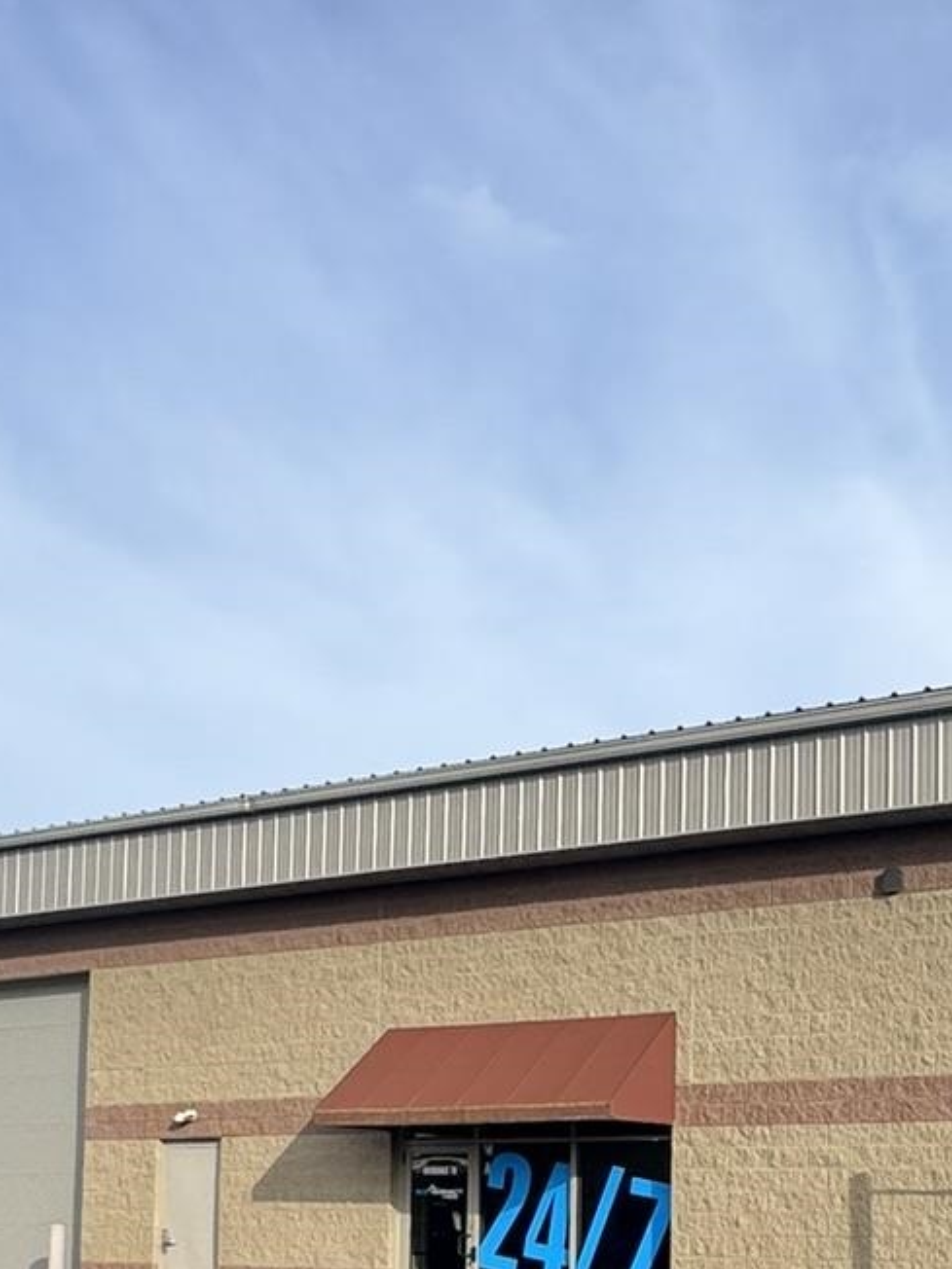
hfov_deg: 31.8
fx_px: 1613
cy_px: 1146
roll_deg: -1.2
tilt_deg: +2.4
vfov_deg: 39.7
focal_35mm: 44
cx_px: 798
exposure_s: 1/1477
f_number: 2.2
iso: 40
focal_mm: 2.22
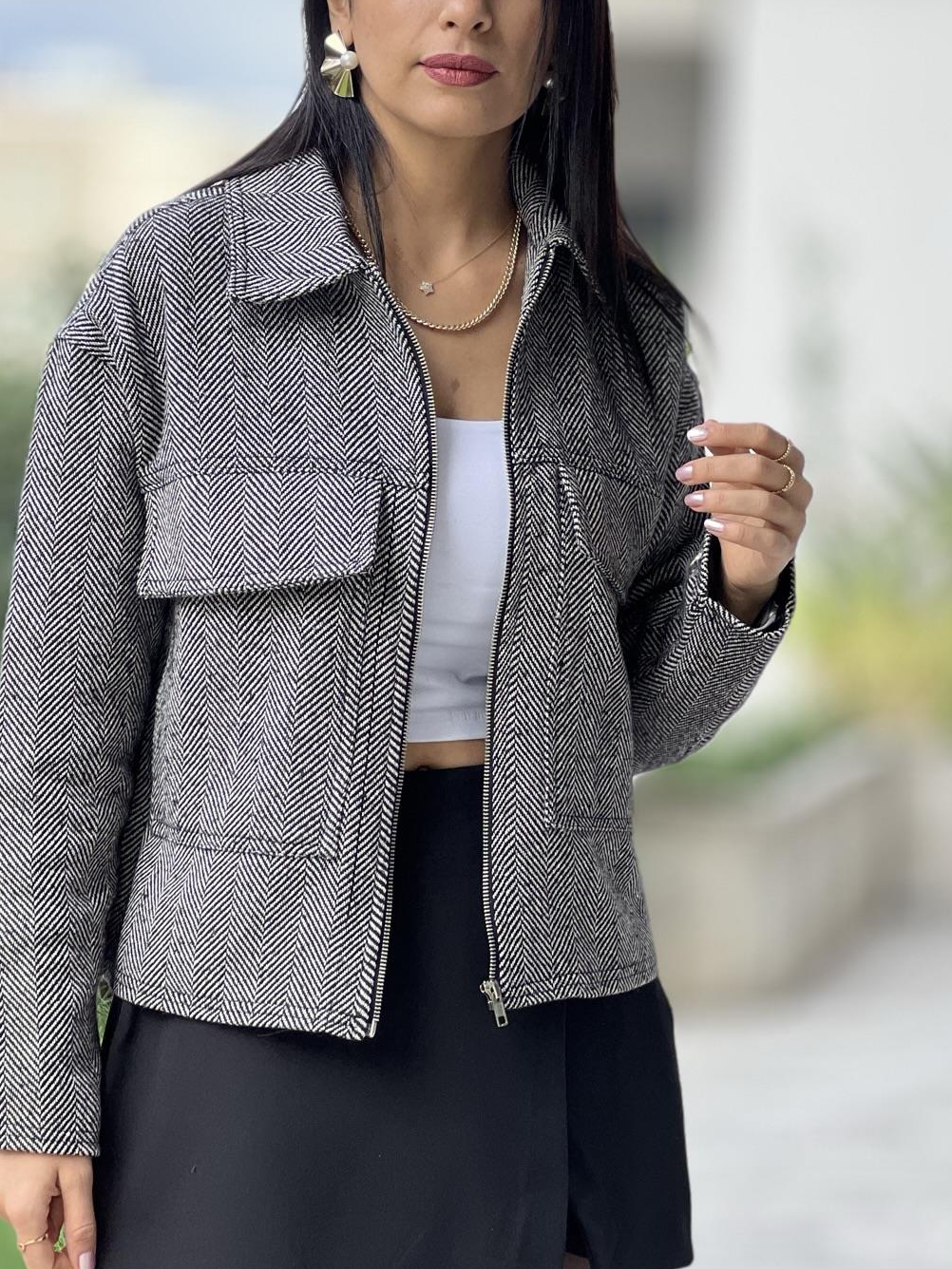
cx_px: 364
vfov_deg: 16.7
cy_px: 521
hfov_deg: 12.5
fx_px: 4327
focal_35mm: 118
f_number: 2.8
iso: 32
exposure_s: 1/172
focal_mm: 9
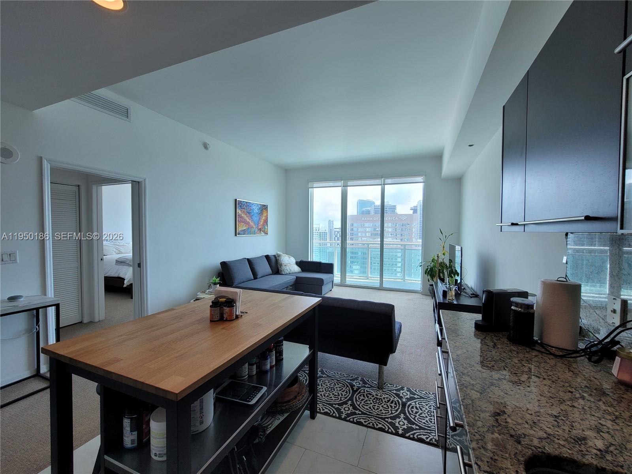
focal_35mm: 13
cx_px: 316
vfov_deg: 89.9
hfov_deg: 106.2
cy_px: 237
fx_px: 237
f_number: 2.2
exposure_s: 1/119
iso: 64
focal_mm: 2.2
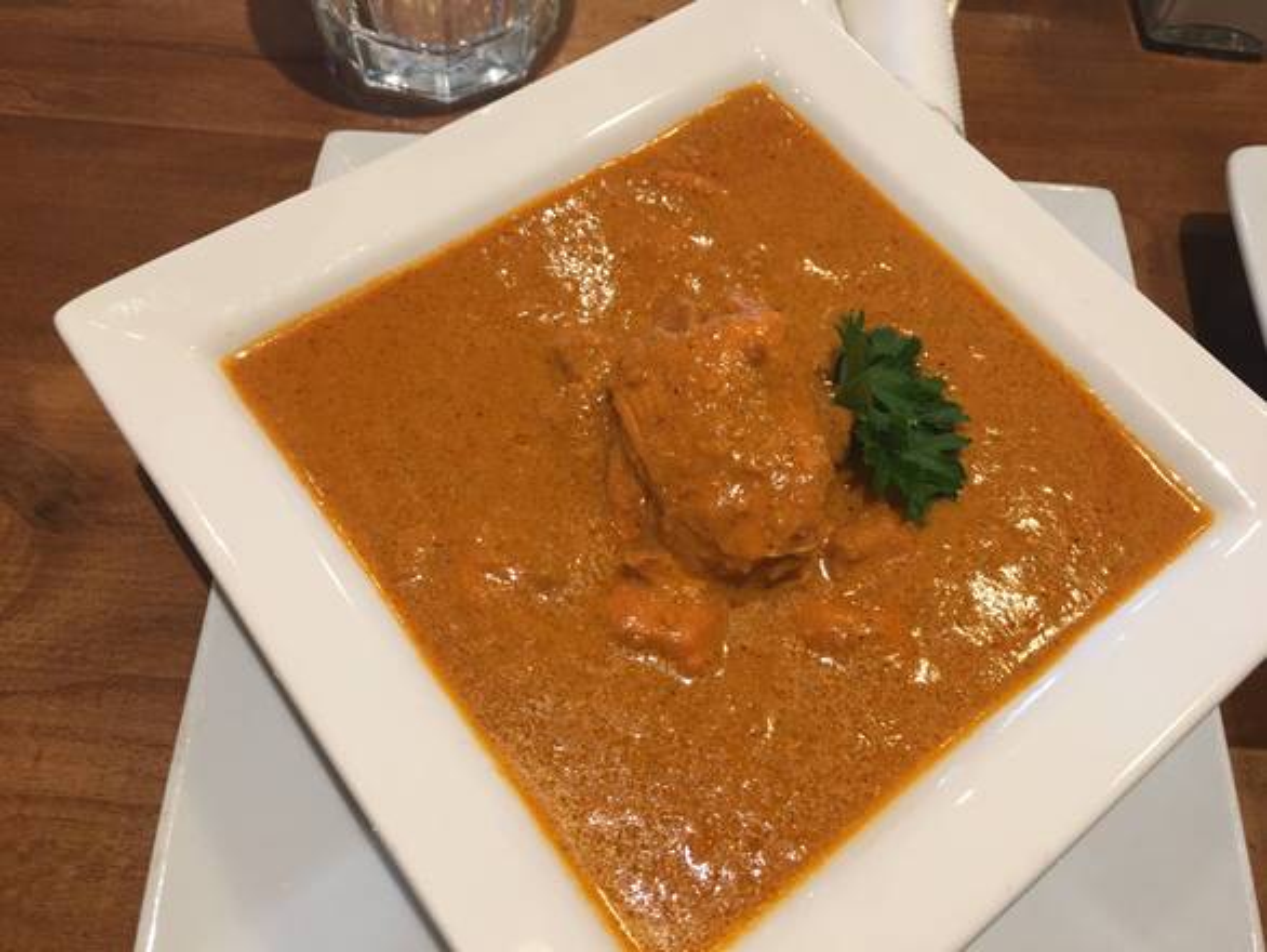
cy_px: 476
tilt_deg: -63.0
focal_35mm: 29
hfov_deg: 61.6
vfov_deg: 48.3
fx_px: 1062
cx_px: 634
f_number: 2.2
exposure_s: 1/30
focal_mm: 4.15
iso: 100
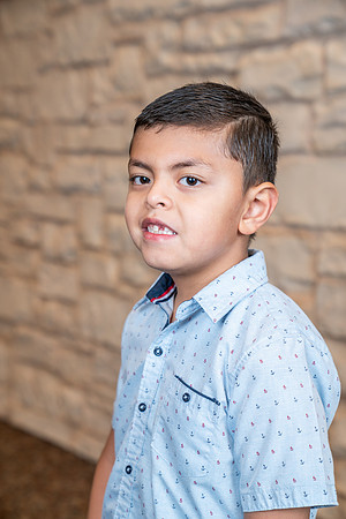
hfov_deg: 19.5
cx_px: 173
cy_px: 260
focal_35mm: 70
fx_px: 1009
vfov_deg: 28.8
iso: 400
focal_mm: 70
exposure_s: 1/200
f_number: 4.5
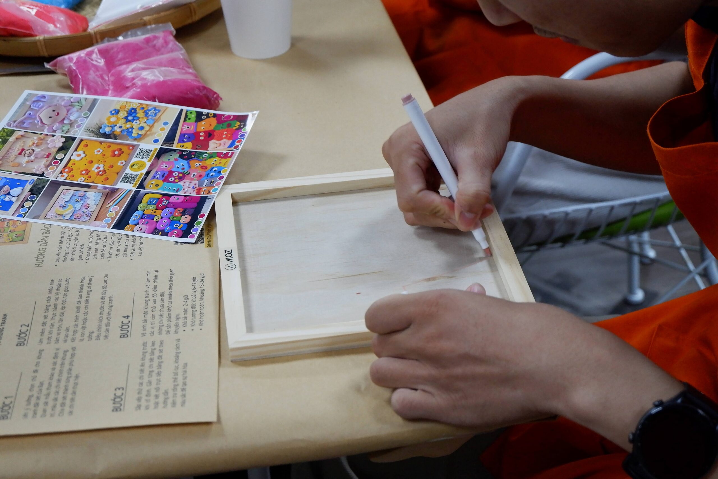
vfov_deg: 20.9
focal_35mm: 65
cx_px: 359
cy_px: 240
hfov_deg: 31.0
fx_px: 1296
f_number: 5.6
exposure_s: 1/140
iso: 2500
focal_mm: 43.4
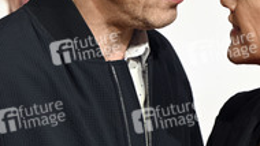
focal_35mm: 498
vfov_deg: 2.4
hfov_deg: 4.3
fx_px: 3434
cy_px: 15
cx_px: 185
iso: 1250
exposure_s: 1/200
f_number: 6.3
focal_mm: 200
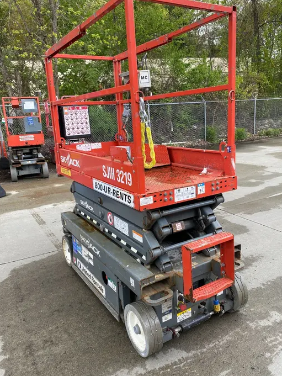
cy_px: 184
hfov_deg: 49.8
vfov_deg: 63.4
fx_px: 304
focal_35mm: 28
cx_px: 144
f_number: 1.8
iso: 32
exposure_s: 1/246
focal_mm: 4.25
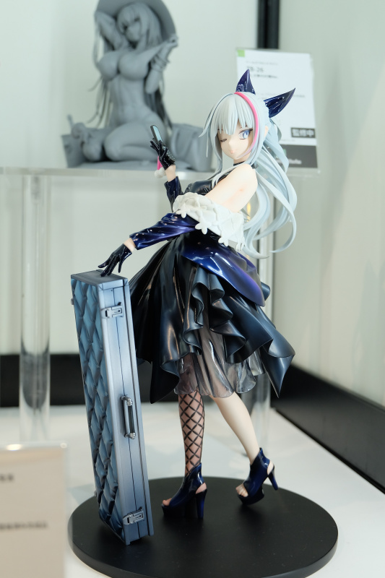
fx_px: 754
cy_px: 289
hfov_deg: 28.6
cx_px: 192
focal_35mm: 47
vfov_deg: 41.9
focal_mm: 31
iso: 640
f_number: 4.7
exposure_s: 1/125
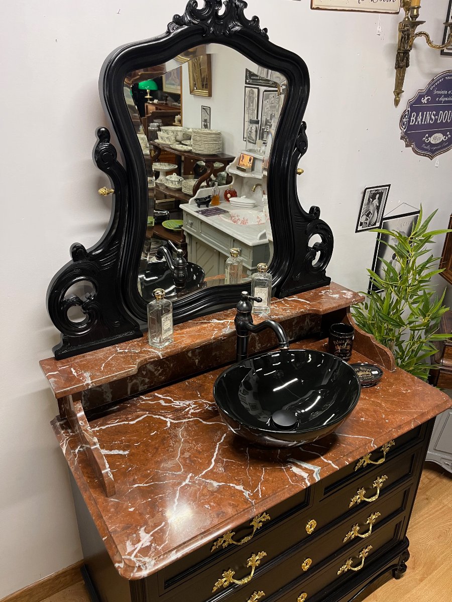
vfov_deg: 67.3
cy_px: 301
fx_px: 453
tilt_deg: -26.7
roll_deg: -1.3
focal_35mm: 26
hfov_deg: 53.1
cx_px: 226
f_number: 1.6
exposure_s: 1/50
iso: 125
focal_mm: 5.1
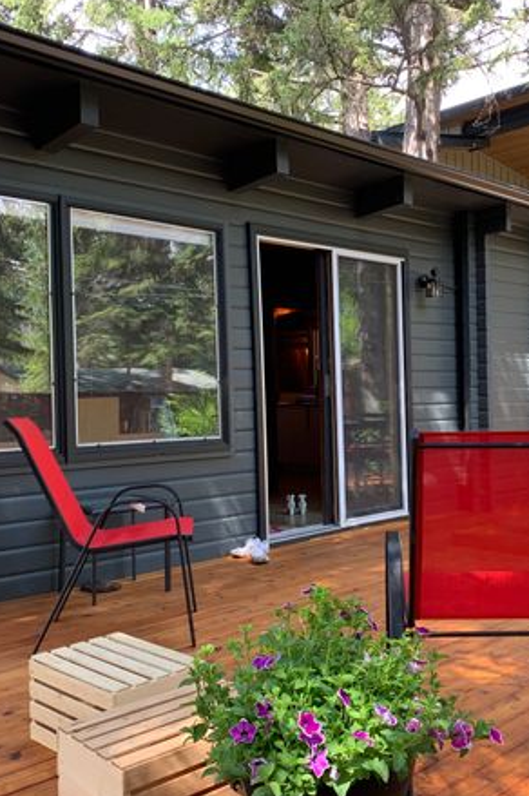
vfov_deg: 51.9
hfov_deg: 35.5
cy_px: 401
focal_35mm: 37
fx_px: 817
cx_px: 361
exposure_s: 1/122
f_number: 1.8
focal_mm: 4.25
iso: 32
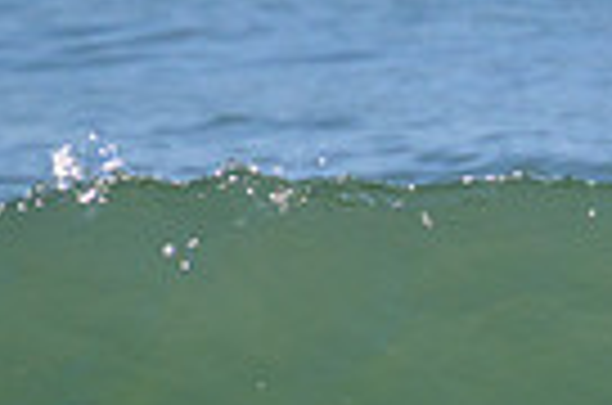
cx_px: 1188
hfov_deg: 0.6
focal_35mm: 3421
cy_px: 326
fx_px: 58021
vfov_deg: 0.4
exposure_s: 1/2000
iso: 720
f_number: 11
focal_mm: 800
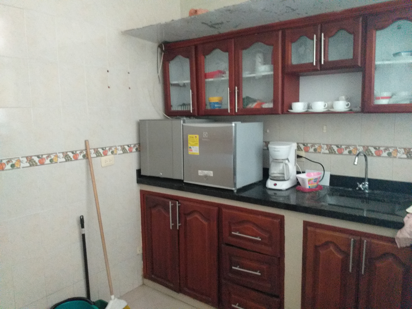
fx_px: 309
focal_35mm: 26
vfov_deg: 53.1
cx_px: 206
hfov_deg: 67.3
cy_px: 154
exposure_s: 1/15
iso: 640
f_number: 1.9
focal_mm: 3.6
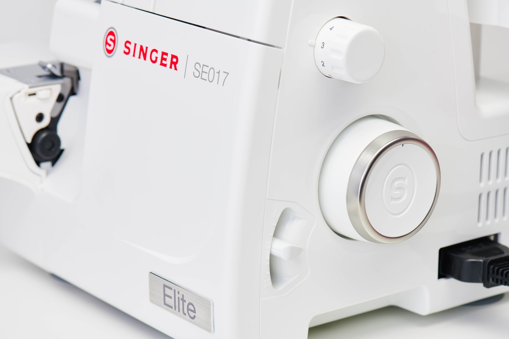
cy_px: 170
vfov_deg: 13.0
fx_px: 1484
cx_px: 254
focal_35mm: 105
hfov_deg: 19.5
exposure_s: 1/160
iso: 64
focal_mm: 105
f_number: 8
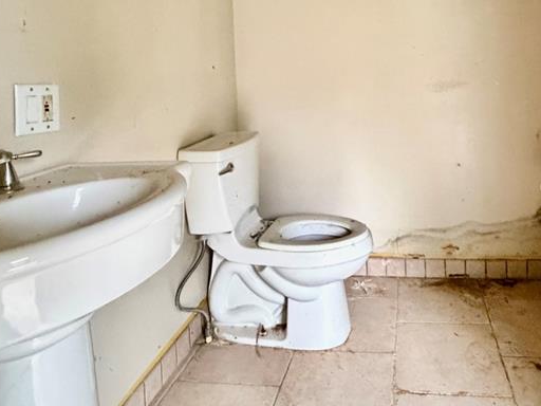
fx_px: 438
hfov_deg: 62.0
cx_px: 356
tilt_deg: -1.7
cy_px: 68
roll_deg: +3.1
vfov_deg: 46.5
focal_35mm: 28
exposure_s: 1/60
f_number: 2.2
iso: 1250
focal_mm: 2.22
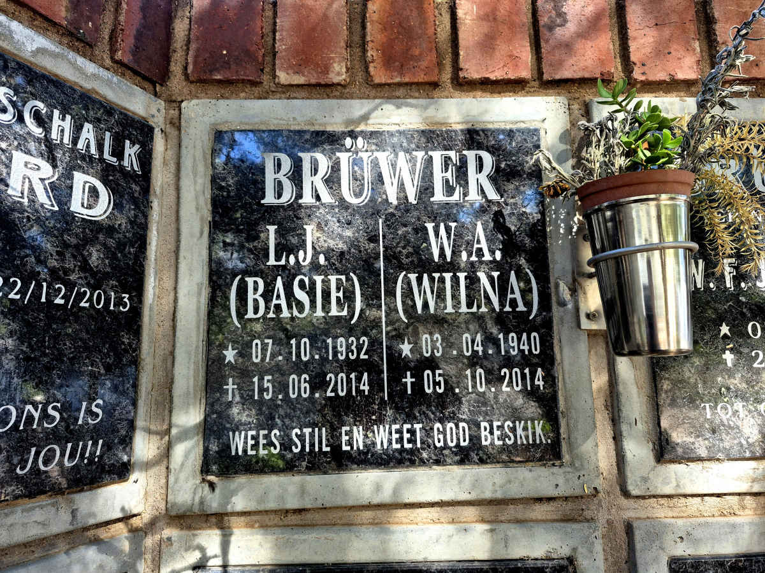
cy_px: 286
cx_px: 382
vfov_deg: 58.9
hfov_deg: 73.9
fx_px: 508
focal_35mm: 23
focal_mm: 5.4
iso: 100
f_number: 1.8
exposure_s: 1/180
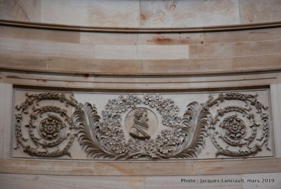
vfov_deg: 13.1
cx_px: 140
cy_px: 94
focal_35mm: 105
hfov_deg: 19.4
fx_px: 821
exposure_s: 1/40
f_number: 4.5
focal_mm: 70
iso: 800
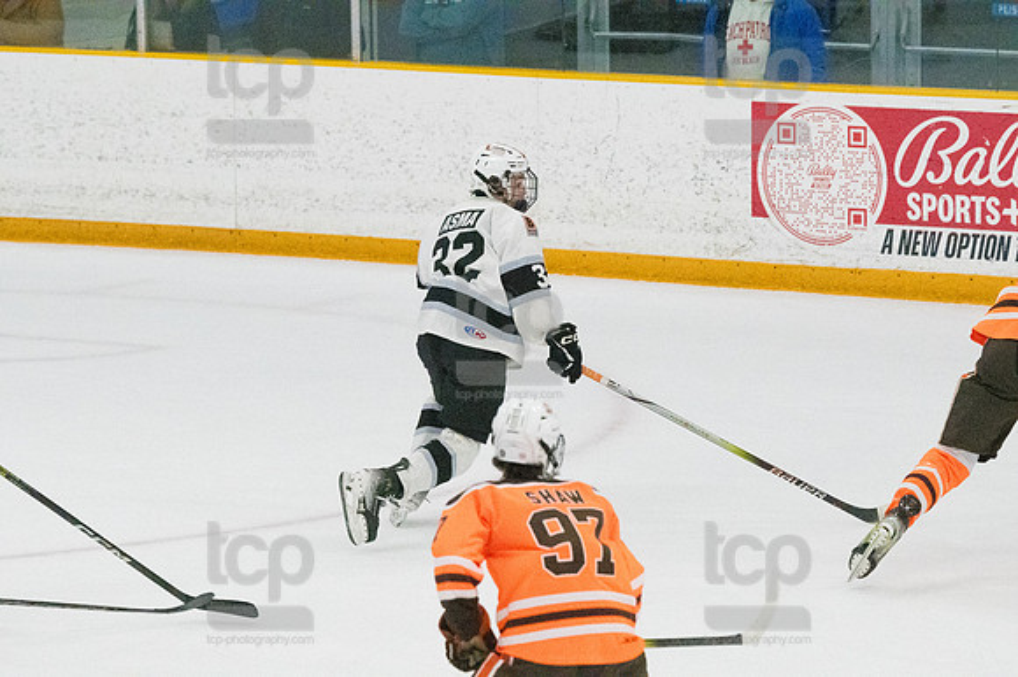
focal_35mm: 300
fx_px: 8478
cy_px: 338
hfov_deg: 6.9
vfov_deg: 4.6
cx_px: 509
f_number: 5
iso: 8000
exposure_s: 1/1600
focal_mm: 200
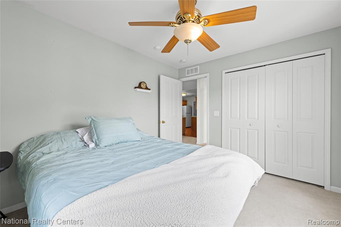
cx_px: 170
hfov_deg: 104.3
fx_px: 133
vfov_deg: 81.2
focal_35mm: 14
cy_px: 114
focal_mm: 14
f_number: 10
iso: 400
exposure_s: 1/15
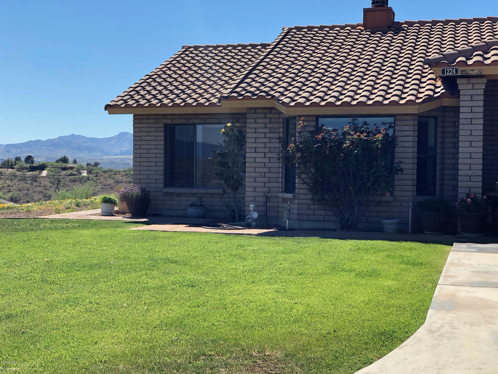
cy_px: 187
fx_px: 748
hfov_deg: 36.8
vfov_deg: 28.0
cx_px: 249
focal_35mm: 52
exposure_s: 1/750
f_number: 2.4
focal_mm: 6
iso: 16
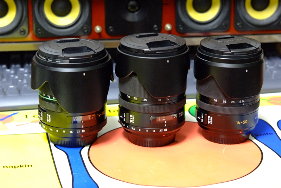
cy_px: 94
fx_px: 703
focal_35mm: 90
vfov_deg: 15.2
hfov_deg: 22.6
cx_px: 140
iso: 1600
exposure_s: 1/10
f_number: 5
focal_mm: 60
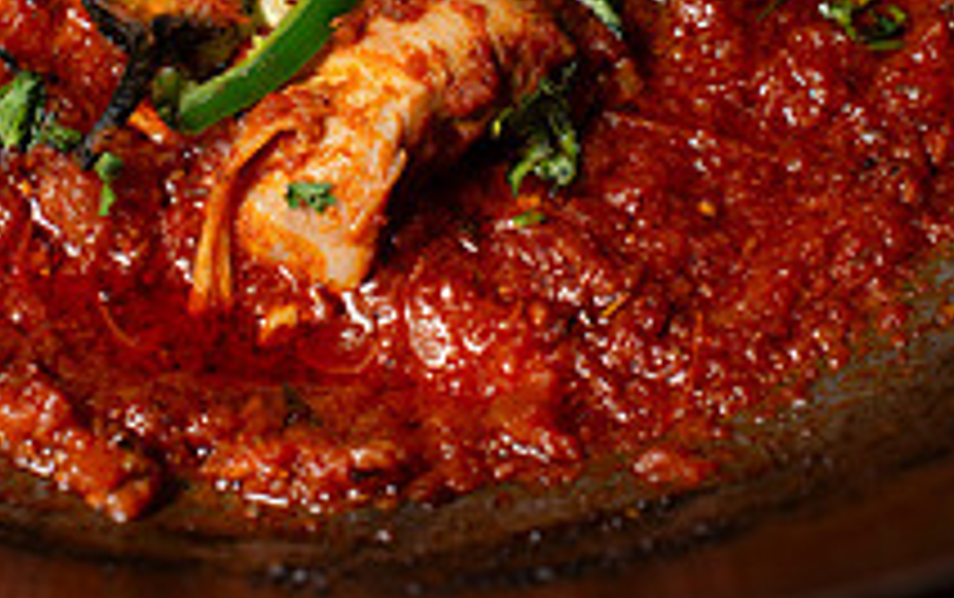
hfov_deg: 19.2
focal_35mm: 108
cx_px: 351
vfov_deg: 11.9
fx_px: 2811
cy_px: -148
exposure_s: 1/250
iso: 200
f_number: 4.5
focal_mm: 50
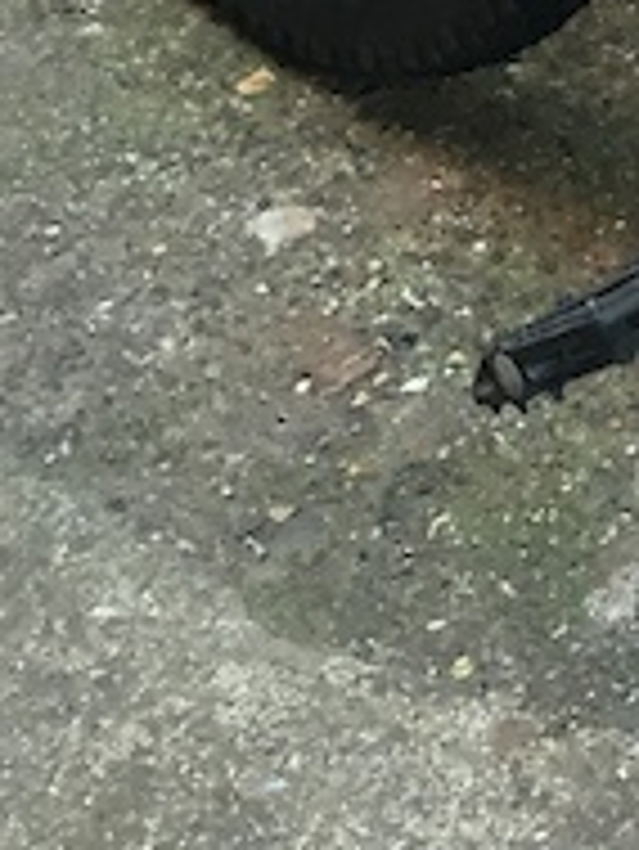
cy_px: -576
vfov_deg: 11.8
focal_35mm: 157
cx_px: 1508
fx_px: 3860
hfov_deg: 8.7
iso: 50
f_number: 2.2
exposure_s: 1/33
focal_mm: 4.15
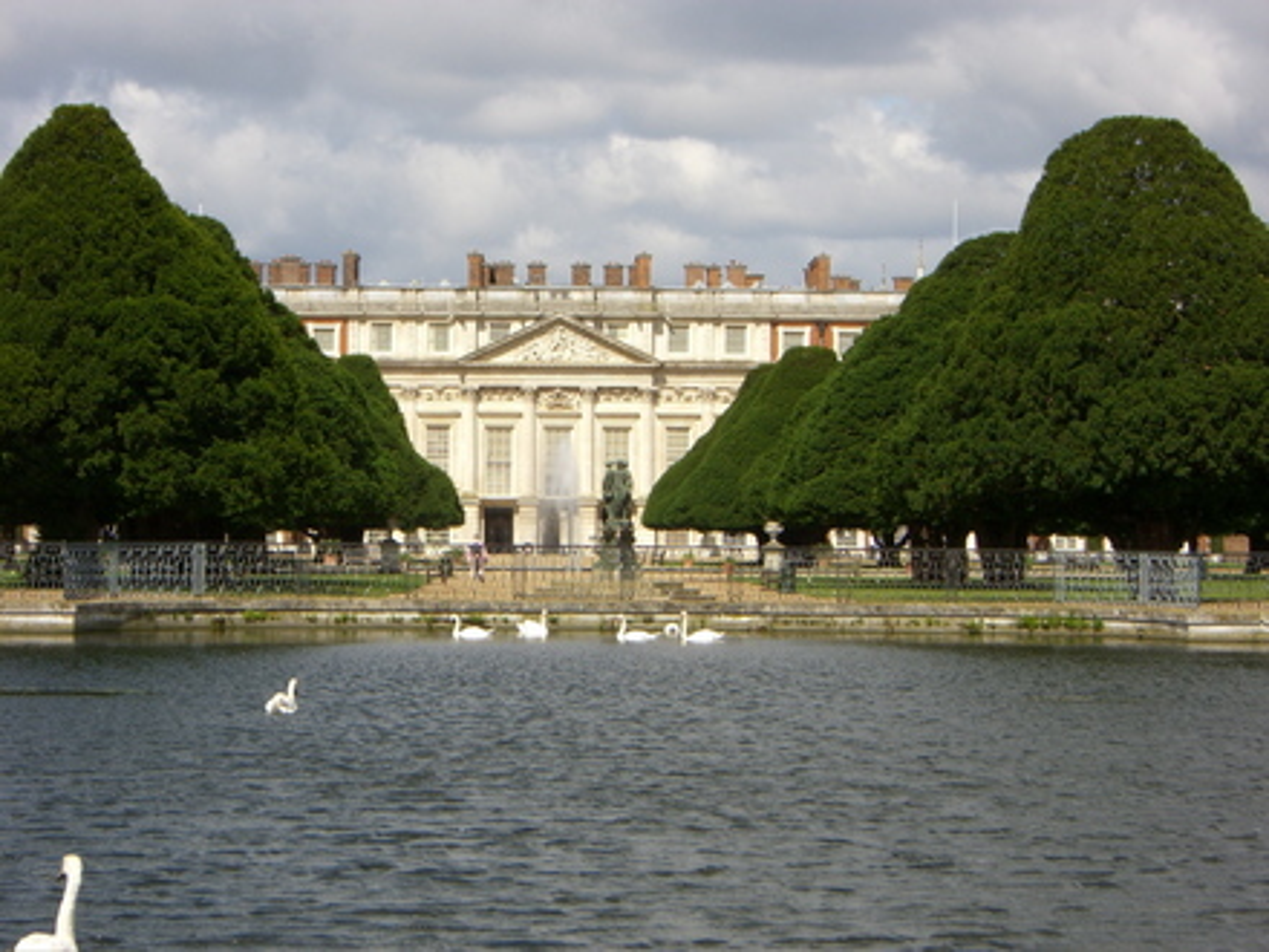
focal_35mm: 114
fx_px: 4179
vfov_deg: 13.0
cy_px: 476
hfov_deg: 17.3
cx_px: 634
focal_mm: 18.6
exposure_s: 1/200
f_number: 8.3
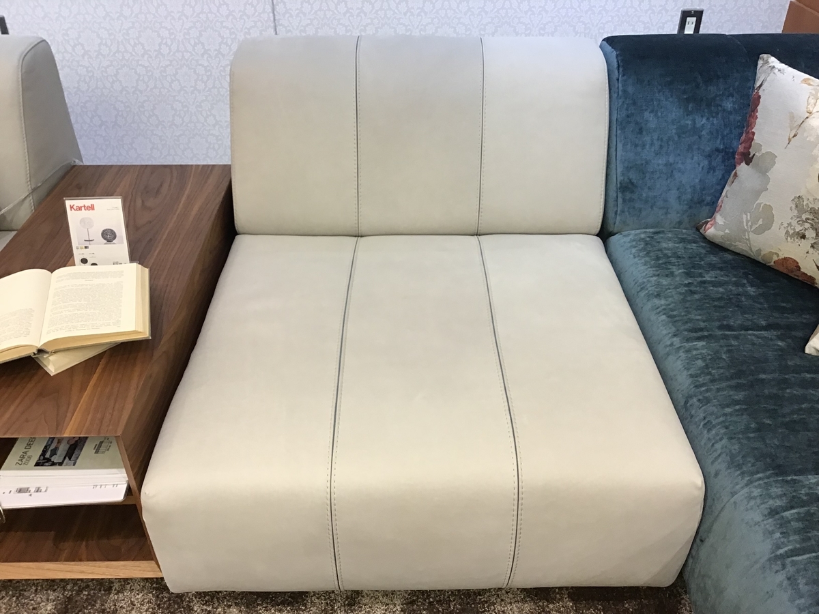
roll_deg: -0.2
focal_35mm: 31
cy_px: 307
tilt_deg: -34.9
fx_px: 733
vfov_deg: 45.4
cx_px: 410
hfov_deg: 58.4
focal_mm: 3.3
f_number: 2.4
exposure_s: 1/30
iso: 64
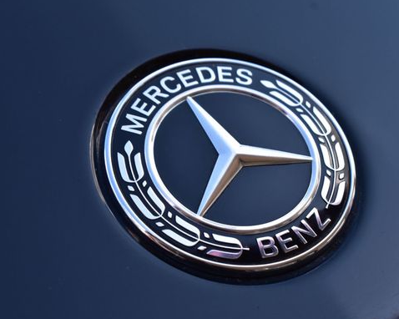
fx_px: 1223
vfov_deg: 14.9
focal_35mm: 104
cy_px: 161
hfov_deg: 18.5
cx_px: 225
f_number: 10
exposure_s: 1/200
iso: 400
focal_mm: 55
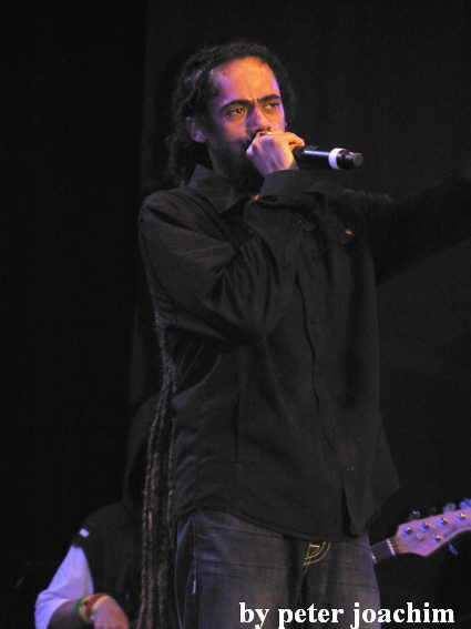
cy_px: 314
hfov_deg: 7.1
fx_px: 3811
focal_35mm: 210
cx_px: 236
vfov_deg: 9.4
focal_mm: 35.9
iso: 400
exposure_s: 1/60
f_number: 3.3
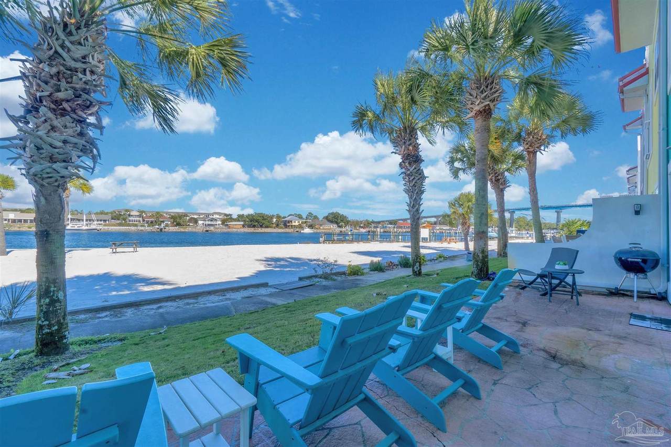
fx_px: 280
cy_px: 224
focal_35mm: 15
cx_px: 336
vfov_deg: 77.3
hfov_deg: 100.4
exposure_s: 1/100
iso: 100
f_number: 18
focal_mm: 10
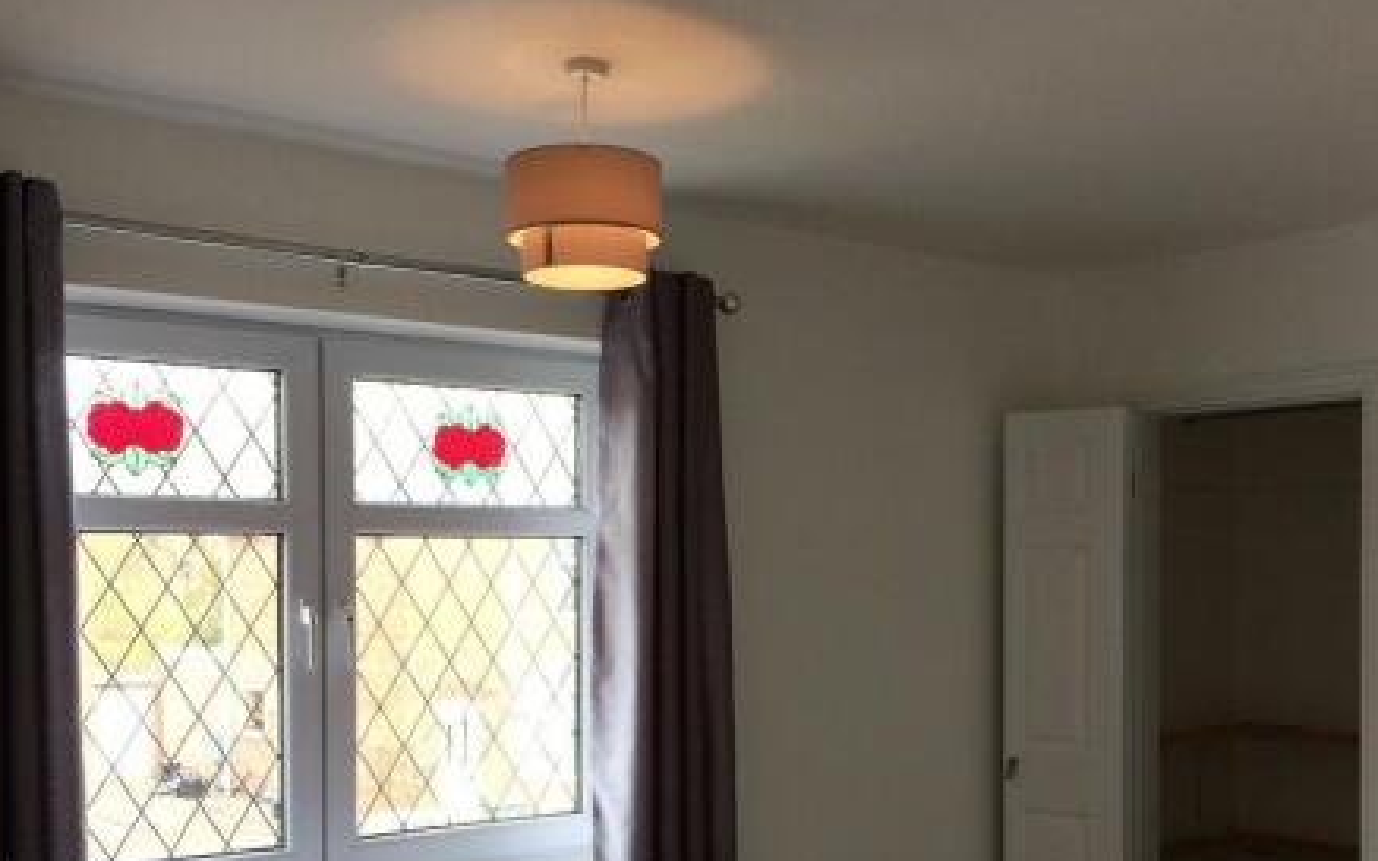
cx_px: 733
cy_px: 607
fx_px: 1540
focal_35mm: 41
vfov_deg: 30.9
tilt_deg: -2.4
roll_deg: +0.7
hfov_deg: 48.2
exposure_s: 1/100
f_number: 2.2
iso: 40
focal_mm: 4.15
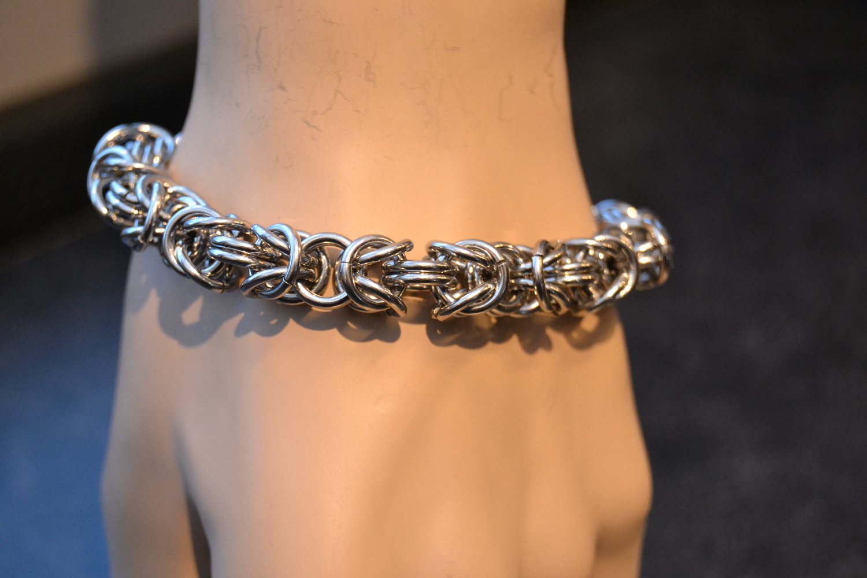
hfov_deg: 24.6
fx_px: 1987
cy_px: 289
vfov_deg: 16.6
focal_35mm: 82
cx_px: 434
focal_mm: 55
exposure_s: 1/60
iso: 1800
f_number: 5.6
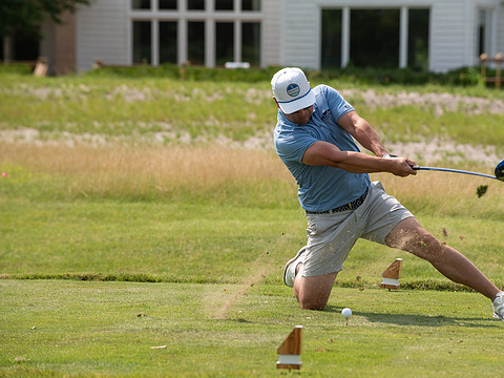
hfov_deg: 9.0
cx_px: 272
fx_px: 3218
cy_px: 199
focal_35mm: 221
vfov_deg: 6.7
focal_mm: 190
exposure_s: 1/4000
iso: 250
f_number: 5
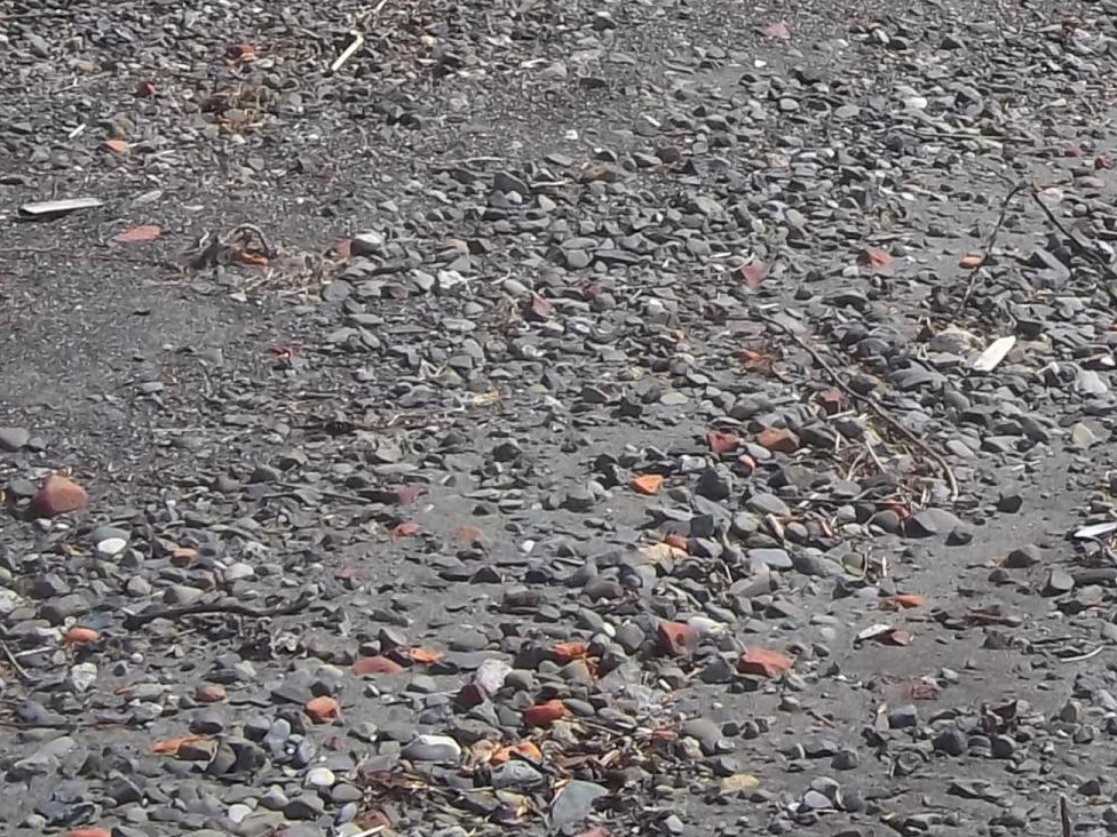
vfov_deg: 11.6
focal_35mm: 123
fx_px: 3969
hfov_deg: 15.3
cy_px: -341
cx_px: 1449
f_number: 6.3
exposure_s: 1/400
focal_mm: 7.1
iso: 80
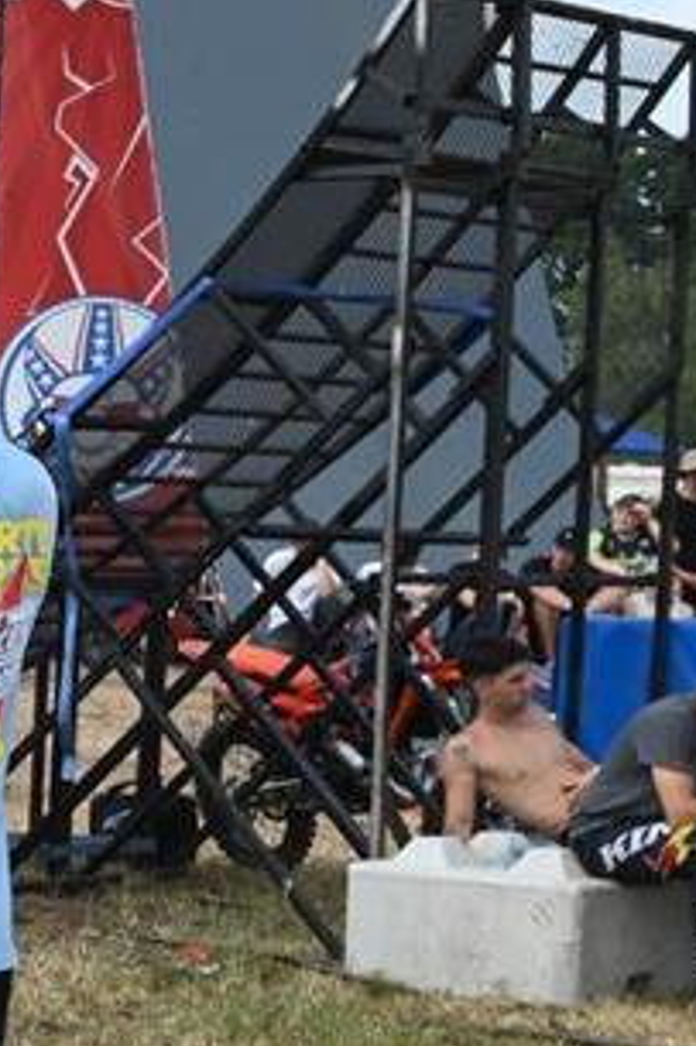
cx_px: -761
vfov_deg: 15.7
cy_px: 684
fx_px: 3774
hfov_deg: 9.7
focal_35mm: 130
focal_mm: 40
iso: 100
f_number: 6.3
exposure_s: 1/250
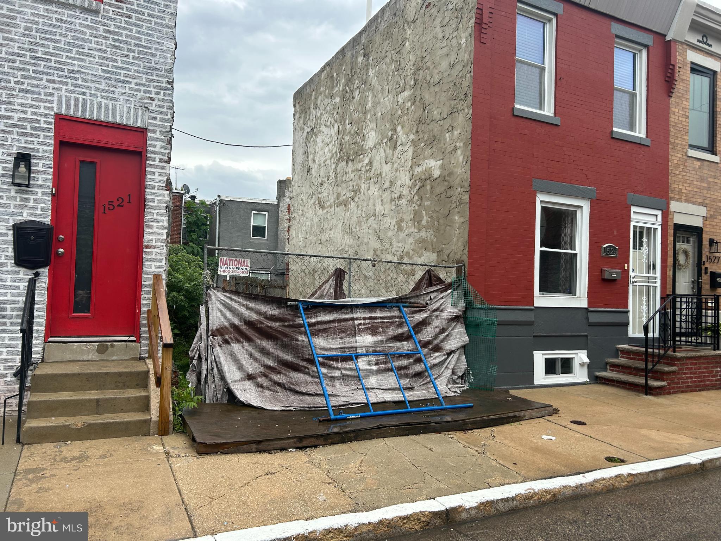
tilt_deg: +3.6
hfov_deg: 67.3
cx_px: 360
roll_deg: -1.0
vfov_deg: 53.1
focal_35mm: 26
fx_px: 542
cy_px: 270
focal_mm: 5.7
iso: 50
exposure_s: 1/982
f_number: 1.5
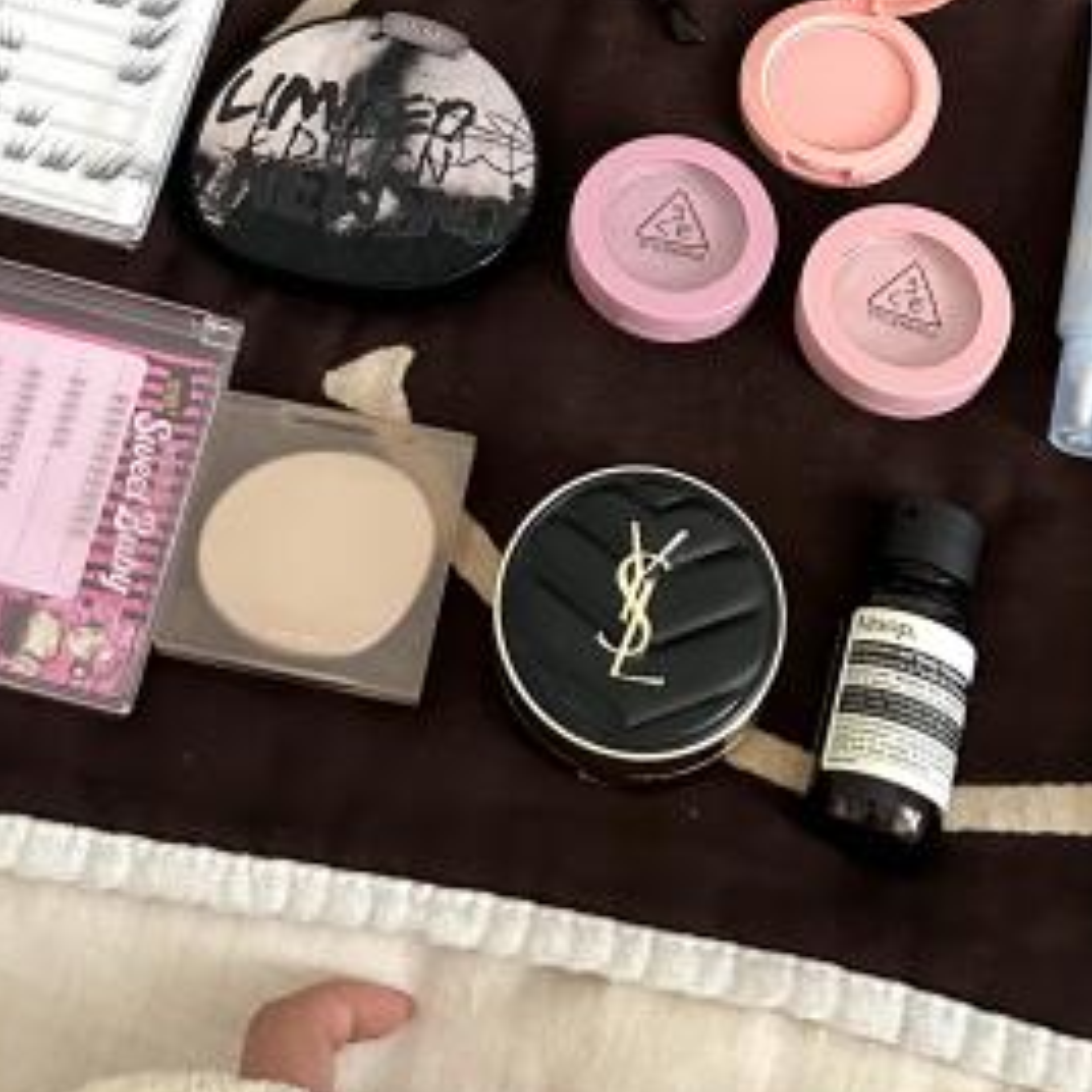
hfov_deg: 29.8
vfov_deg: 27.9
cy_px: -57
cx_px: 729
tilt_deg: -53.8
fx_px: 2034
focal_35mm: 57
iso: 800
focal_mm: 6.86
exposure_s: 1/60
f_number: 1.78
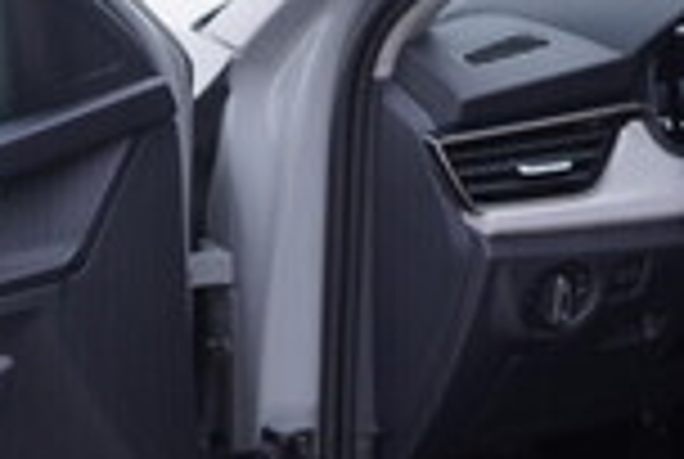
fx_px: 2475
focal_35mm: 130
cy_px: 281
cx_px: 500
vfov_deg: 10.6
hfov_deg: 15.7
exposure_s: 1/50
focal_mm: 24
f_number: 3.2
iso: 125
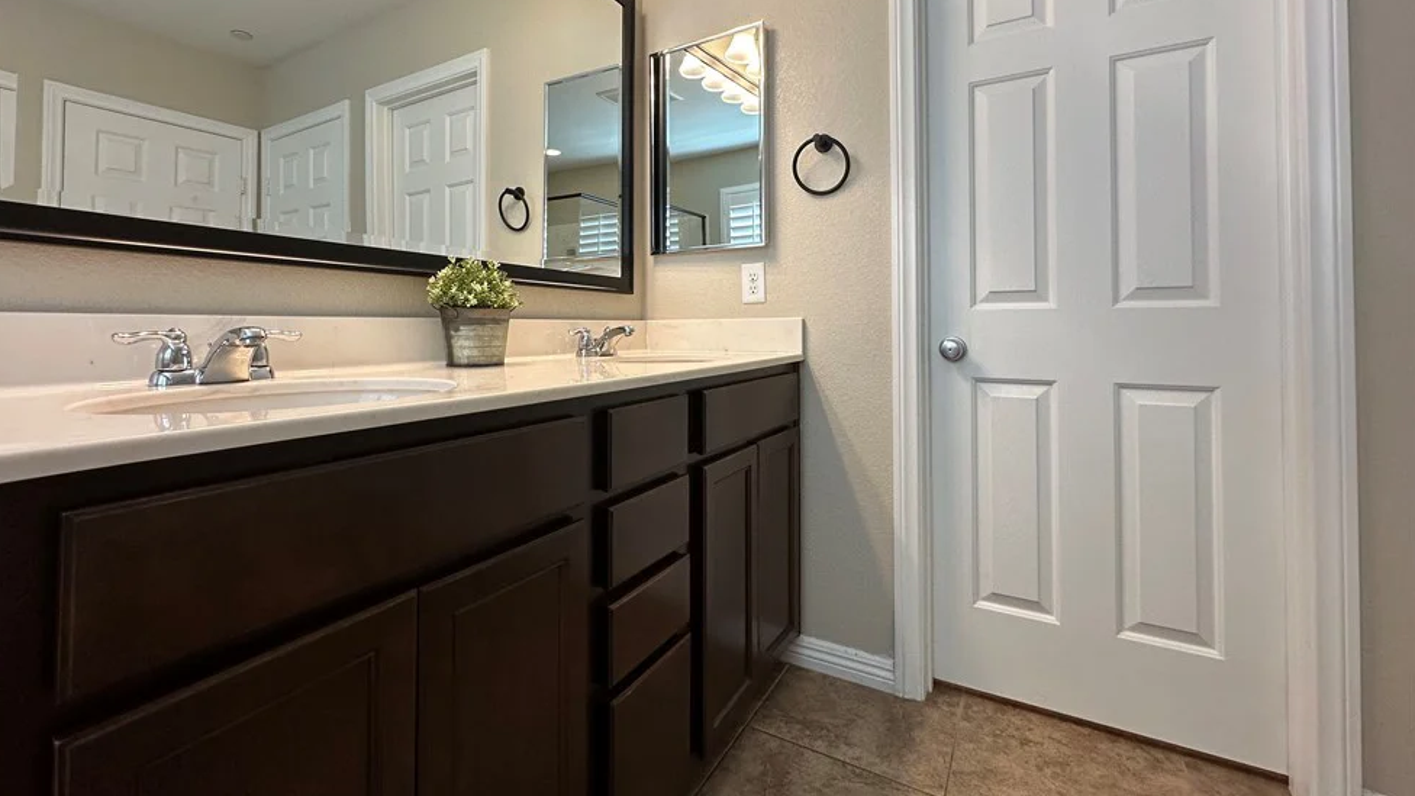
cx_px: 677
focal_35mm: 16
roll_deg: +0.2
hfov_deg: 99.3
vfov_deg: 66.4
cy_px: 315
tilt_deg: +1.5
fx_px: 600
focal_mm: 2.22
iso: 160
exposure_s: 1/120
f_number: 2.2
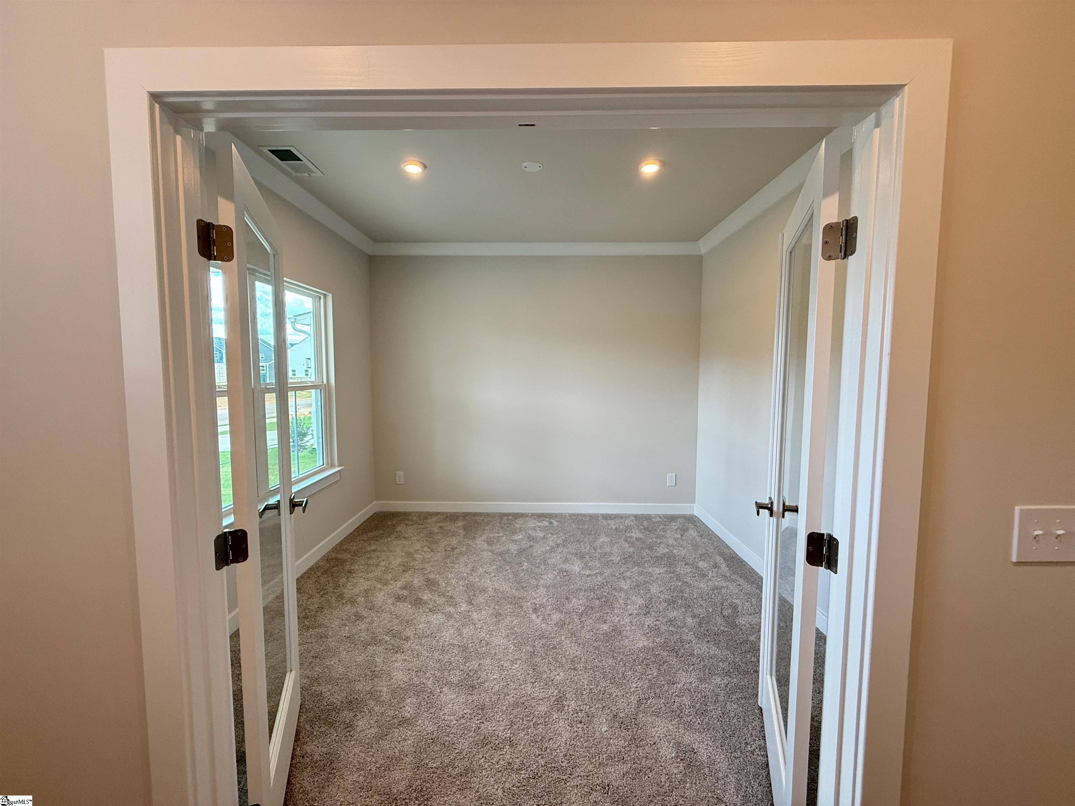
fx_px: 435
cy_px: 403
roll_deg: -0.7
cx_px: 538
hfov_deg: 102.1
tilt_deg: -4.1
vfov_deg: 85.7
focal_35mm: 14
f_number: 2.2
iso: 200
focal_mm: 2.22
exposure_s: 1/120
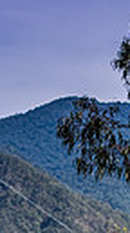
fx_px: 2645
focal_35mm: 429
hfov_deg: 2.8
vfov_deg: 5.0
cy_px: 287
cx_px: 152
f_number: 5
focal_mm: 78
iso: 250
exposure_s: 1/3200
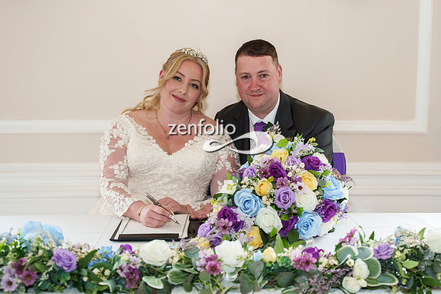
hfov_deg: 32.3
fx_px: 759
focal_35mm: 62
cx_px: 261
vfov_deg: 21.9
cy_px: 123
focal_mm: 51
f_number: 4
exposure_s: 1/125
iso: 800
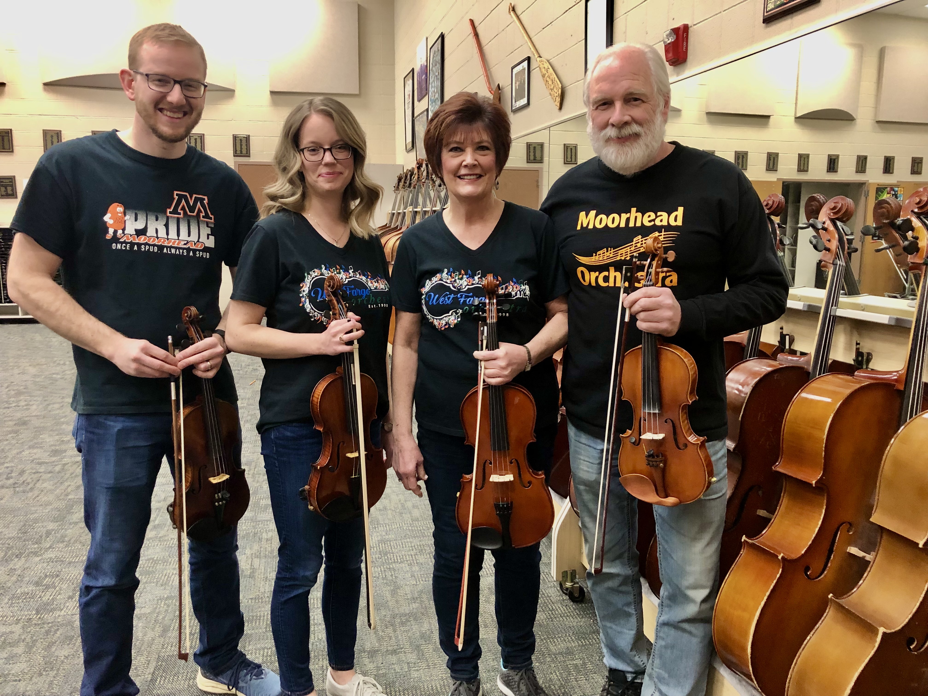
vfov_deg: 49.7
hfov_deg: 63.4
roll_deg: -1.3
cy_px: 348
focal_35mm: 28
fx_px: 751
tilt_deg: -9.8
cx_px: 464
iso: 64
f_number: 1.8
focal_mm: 3.99
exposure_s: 1/15
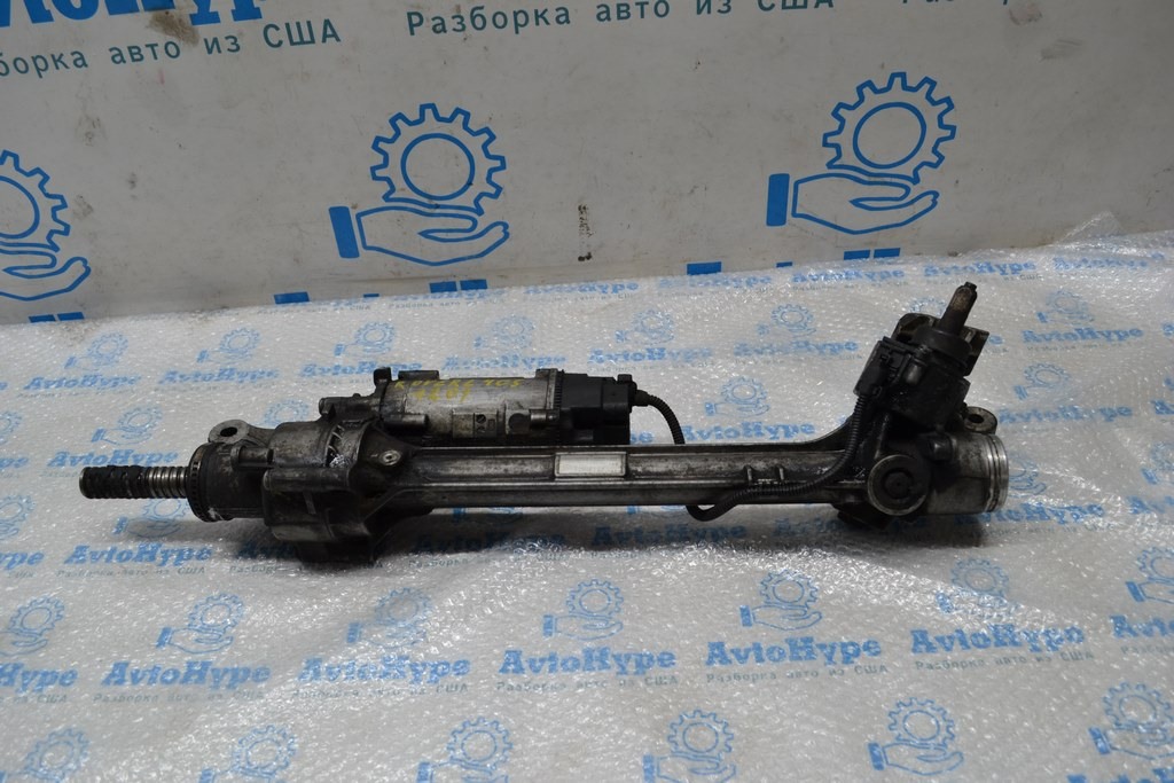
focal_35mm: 30
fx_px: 978
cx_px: 587
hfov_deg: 61.9
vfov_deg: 43.6
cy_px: 392
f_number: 5.6
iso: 400
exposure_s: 1/125
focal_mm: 20
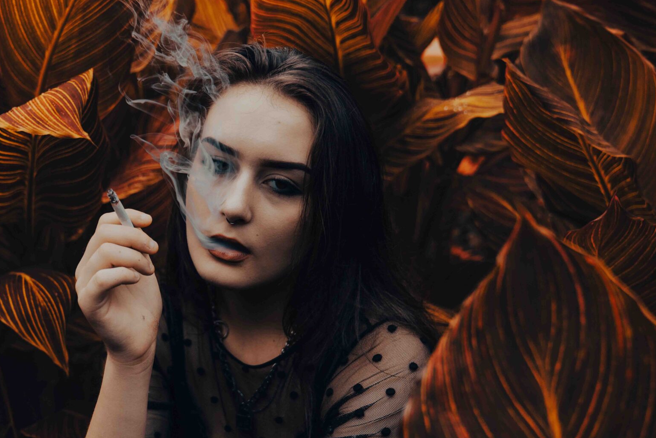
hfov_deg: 47.3
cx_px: 194
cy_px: 259
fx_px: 729
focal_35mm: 40
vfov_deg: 33.3
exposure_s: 1/500
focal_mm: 24
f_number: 2.8
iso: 160
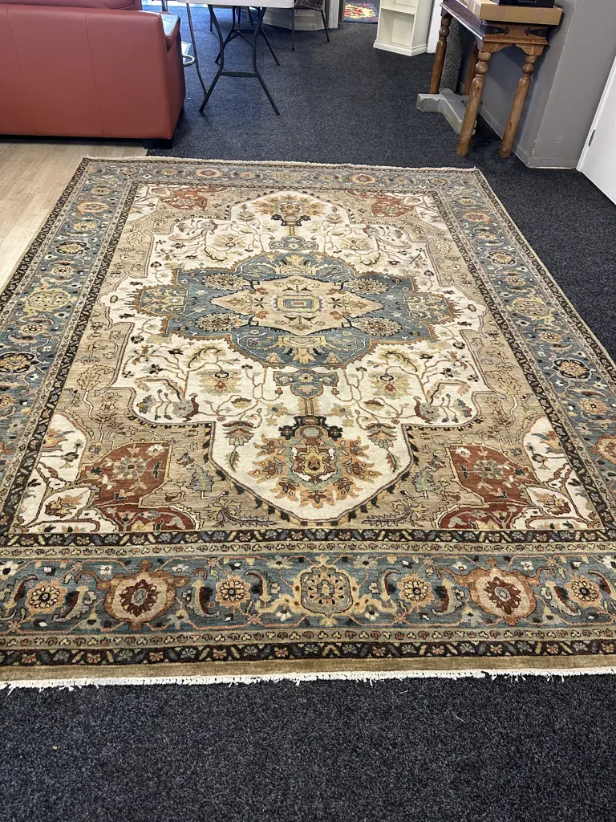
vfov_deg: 71.6
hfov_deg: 56.8
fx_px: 569
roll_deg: -3.3
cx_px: 308
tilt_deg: -44.1
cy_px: 411
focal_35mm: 24
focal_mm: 6.86
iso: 160
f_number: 1.78
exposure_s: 1/50
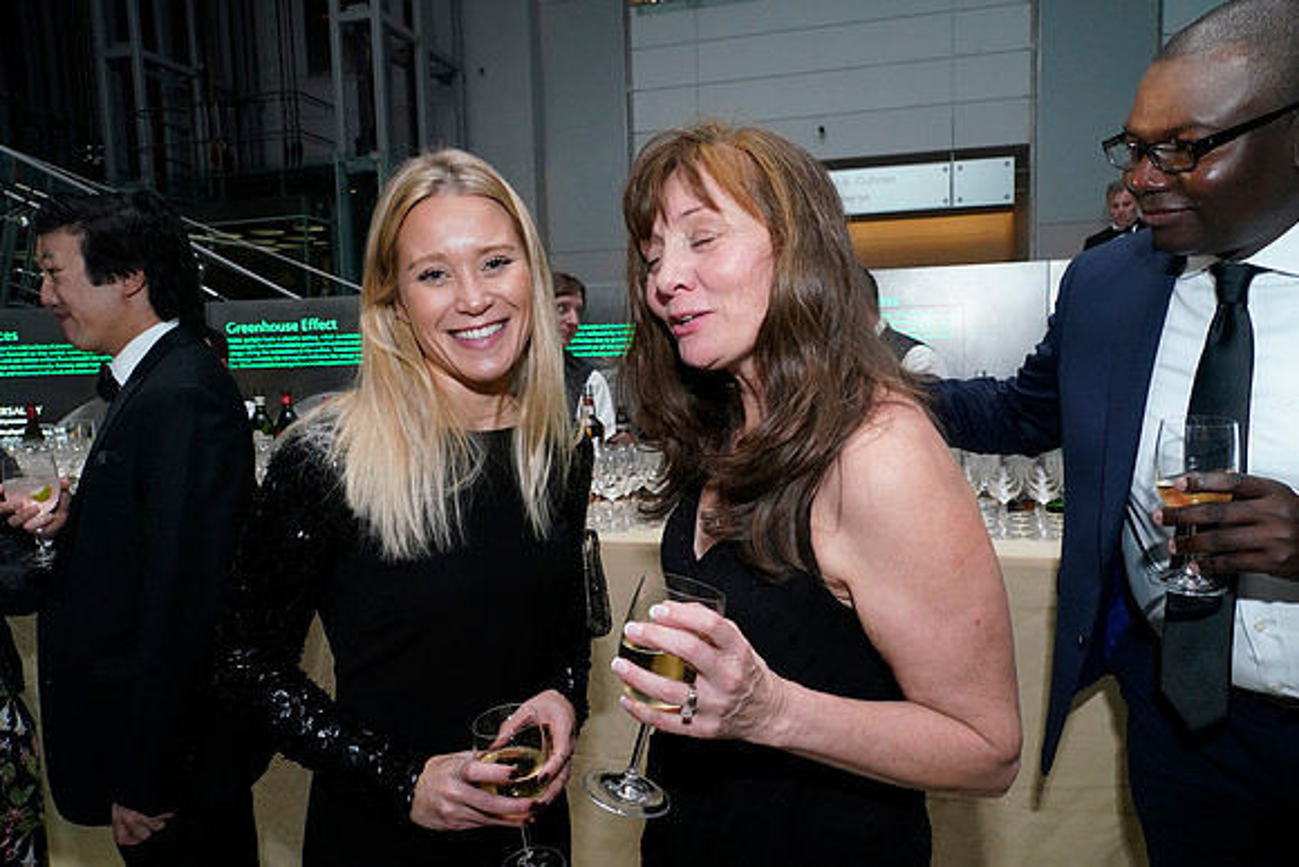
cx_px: 650
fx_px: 866
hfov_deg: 73.7
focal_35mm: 24
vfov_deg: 53.2
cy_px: 434
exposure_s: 1/125
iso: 5000
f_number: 8
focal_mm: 24
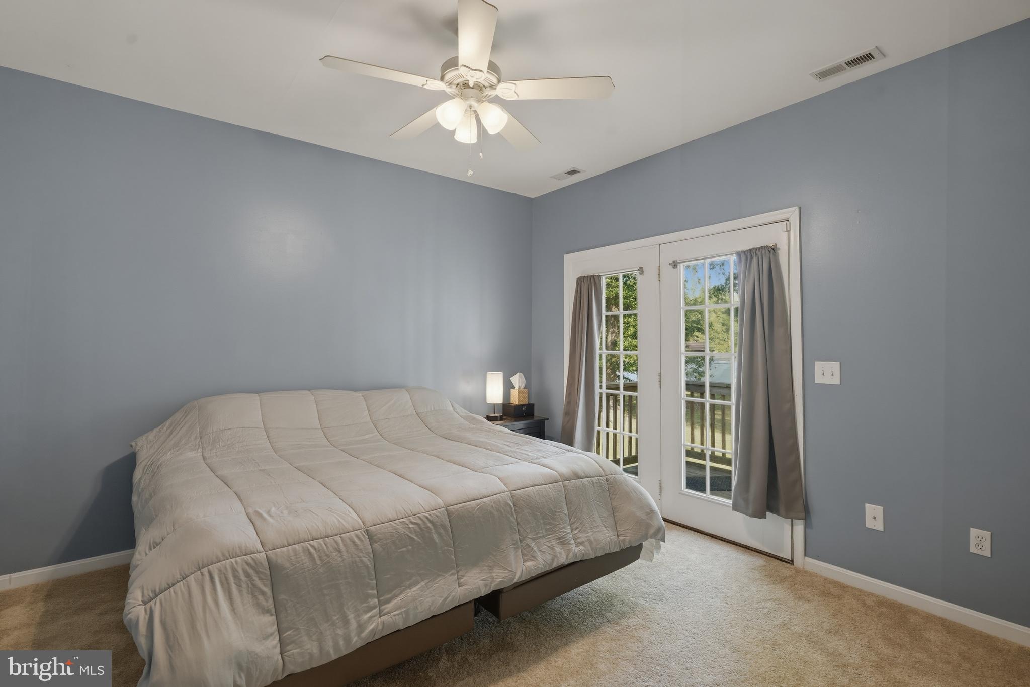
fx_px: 458
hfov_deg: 96.7
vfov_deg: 73.8
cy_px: 344
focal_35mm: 16
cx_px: 515
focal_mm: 16
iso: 400
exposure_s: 1/20
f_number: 8
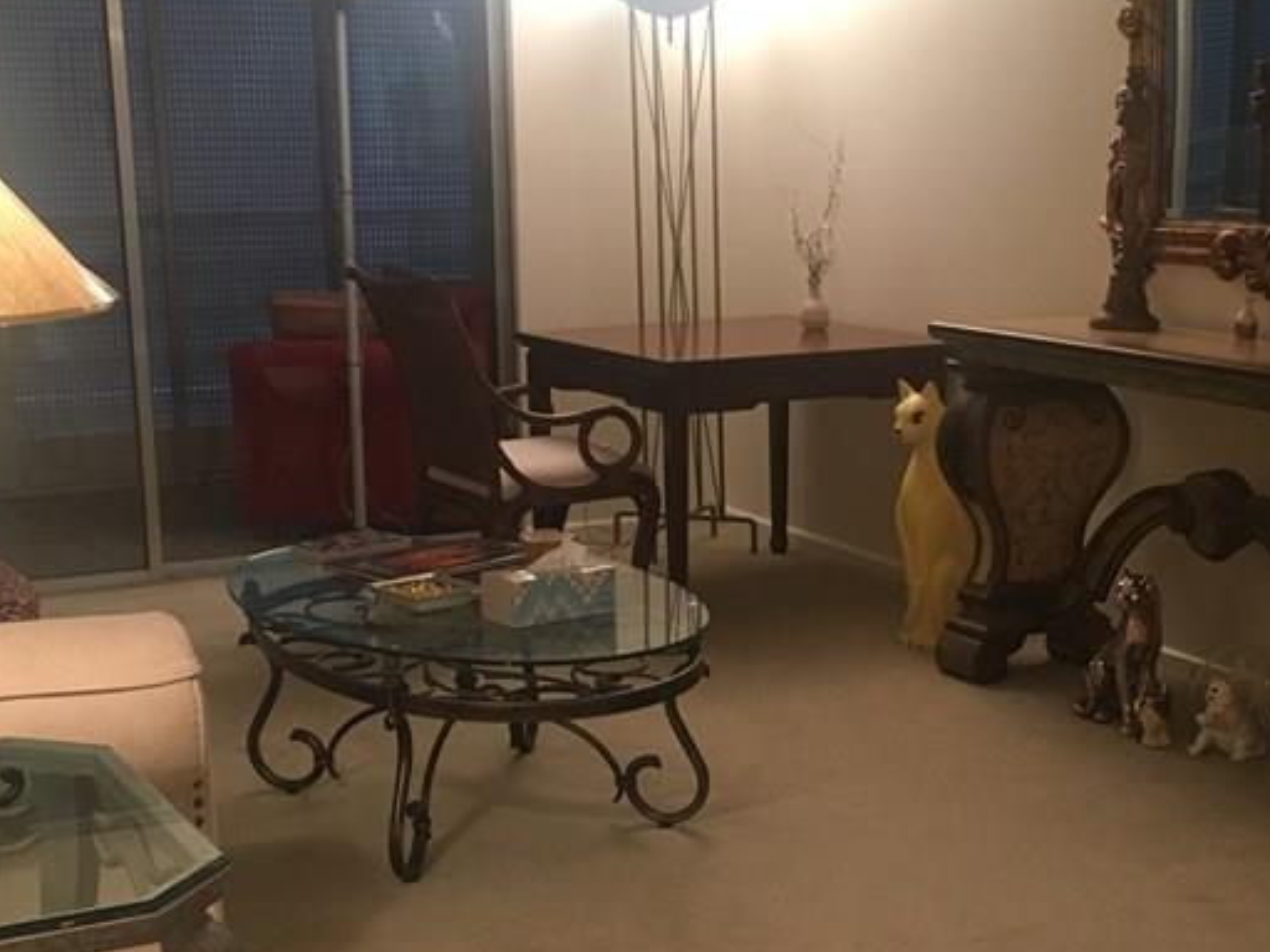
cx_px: 769
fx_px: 2128
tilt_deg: -13.0
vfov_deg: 25.1
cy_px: 645
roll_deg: -1.4
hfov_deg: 33.1
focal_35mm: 58
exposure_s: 1/30
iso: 125
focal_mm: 4.15
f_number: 2.2
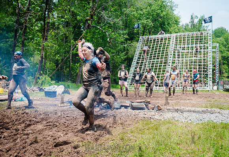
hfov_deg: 48.3
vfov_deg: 34.1
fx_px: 255
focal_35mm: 40
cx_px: 105
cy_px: 83
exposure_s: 1/1250
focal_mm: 35
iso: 250
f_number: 4
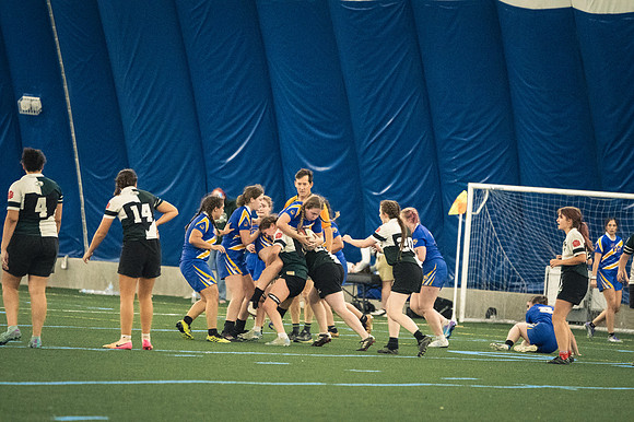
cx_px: 317
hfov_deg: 6.9
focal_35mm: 300
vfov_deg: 4.6
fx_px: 5280
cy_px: 211
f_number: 2.8
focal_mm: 200
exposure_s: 1/500
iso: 12800
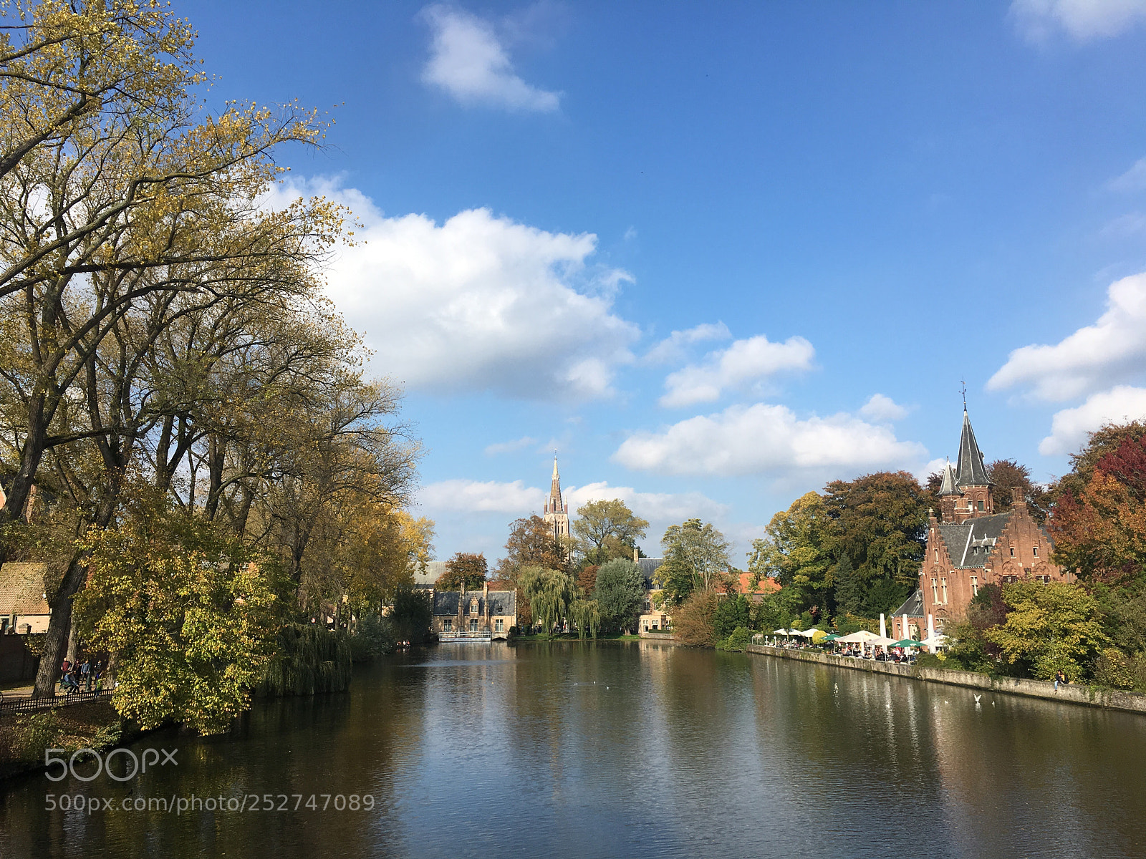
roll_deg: -0.2
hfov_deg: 61.7
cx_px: 573
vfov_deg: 48.2
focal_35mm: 29
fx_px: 960
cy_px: 430
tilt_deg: +10.9
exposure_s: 1/1508
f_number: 2.2
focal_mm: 4.15
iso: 25
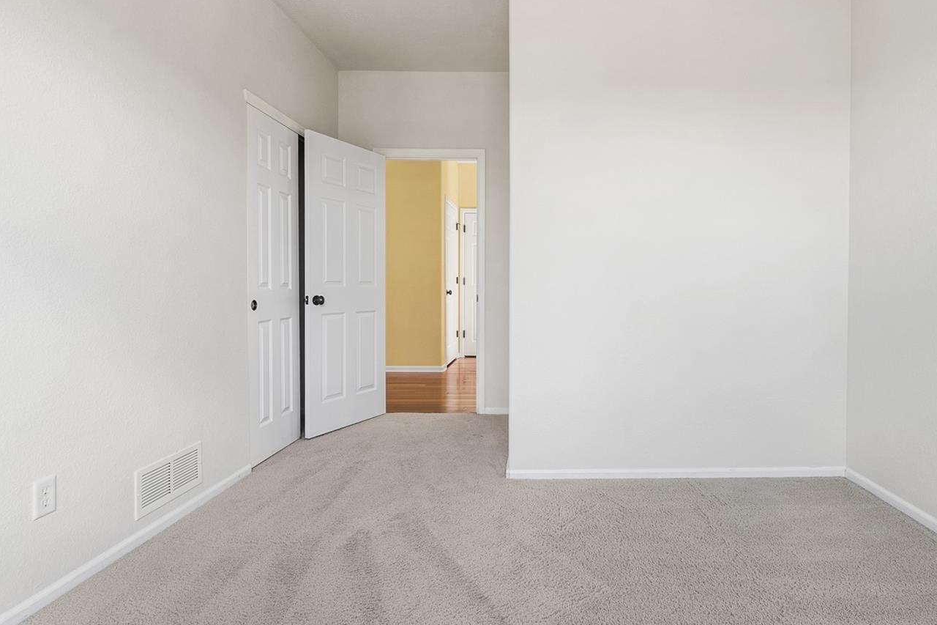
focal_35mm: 20
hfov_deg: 83.2
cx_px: 550
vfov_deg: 61.9
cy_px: 293
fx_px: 520
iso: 200
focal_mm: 16
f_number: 8
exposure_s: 1/25
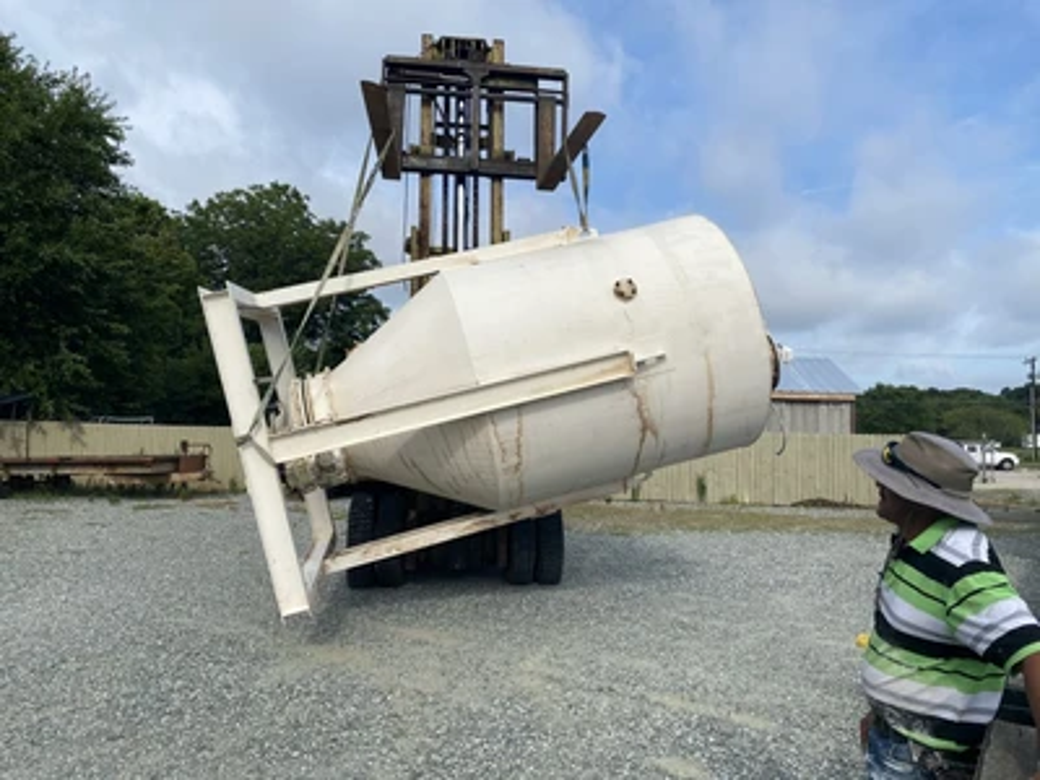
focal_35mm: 26
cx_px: 520
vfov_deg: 53.1
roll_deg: -4.4
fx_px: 781
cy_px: 390
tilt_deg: +4.4
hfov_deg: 67.3
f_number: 1.8
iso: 32
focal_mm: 4.25
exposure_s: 1/2967
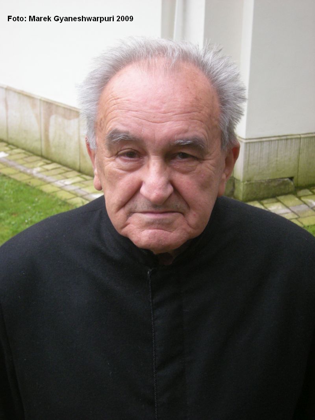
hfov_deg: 21.3
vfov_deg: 28.2
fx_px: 837
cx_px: 158
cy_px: 210
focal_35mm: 69
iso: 236
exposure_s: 1/125
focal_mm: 11.5
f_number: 4.4
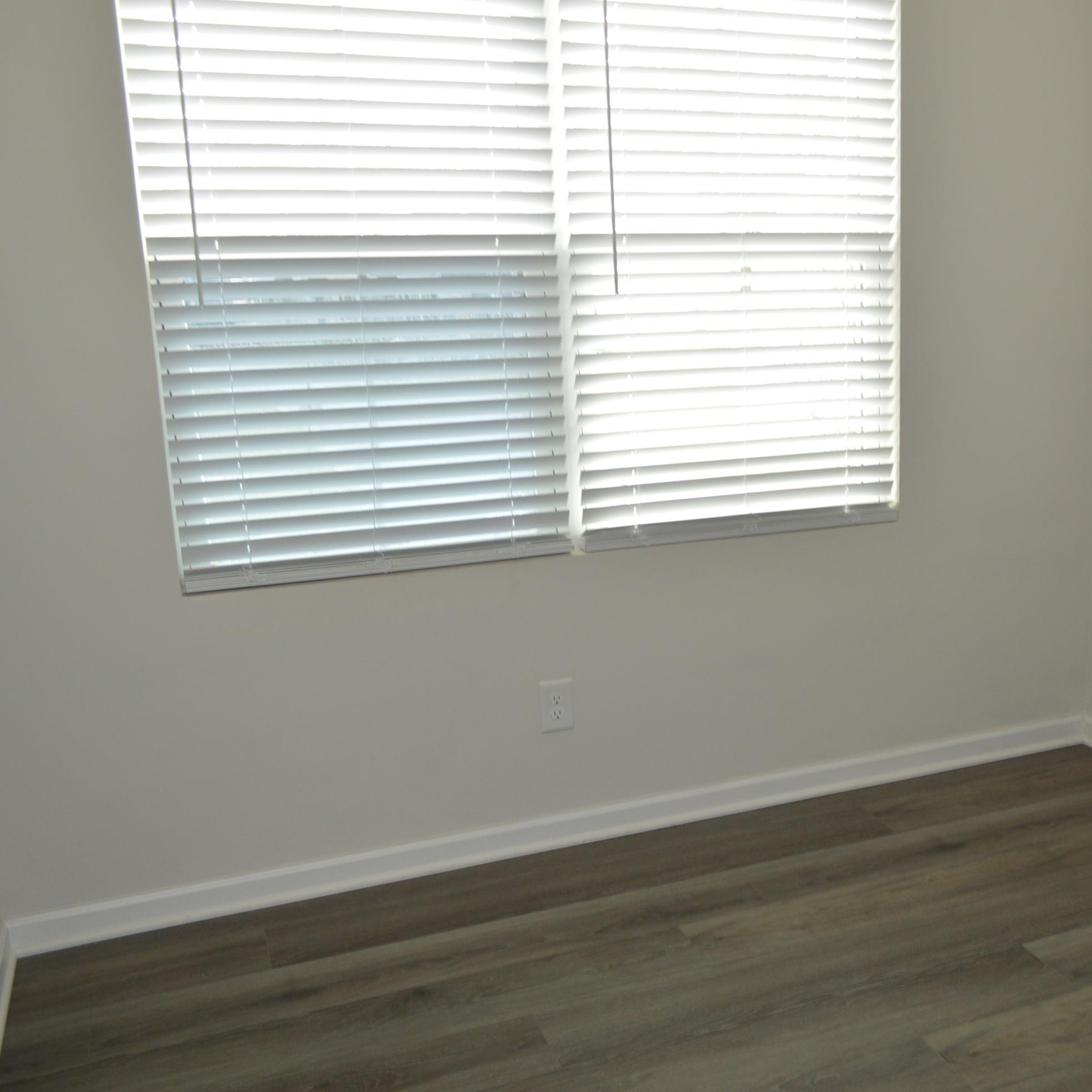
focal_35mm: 35
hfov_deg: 46.3
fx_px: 1249
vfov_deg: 47.2
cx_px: 754
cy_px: 544
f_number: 3.5
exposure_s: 1/60
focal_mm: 18
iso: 400
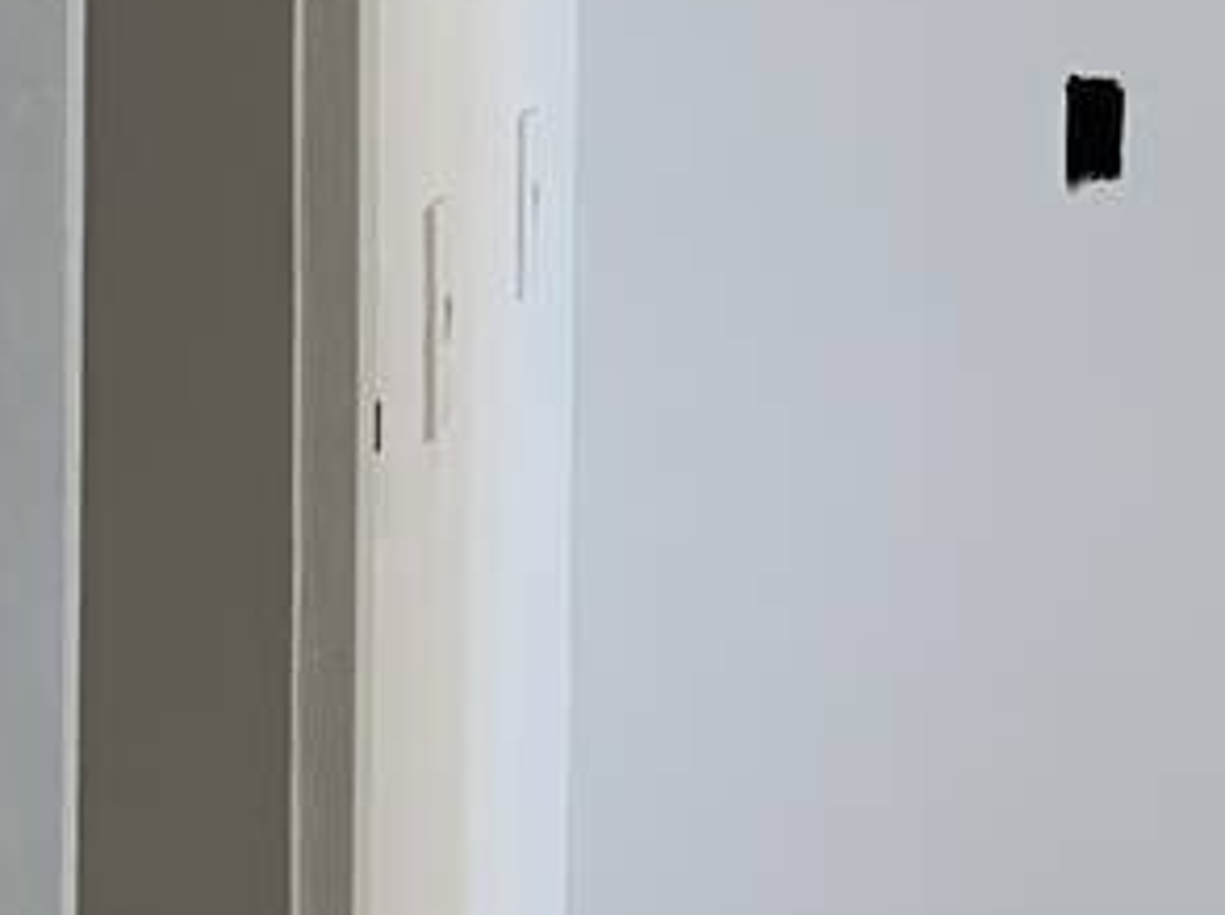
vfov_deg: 11.4
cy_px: -146
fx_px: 4524
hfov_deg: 12.3
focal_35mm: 128
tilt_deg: -2.2
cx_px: 2897
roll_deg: -0.8
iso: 80
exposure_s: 1/121
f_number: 1.8
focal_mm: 4.25
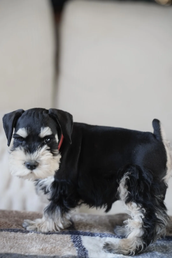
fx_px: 851
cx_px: 86
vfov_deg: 17.2
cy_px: 129
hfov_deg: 11.5
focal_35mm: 119
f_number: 4
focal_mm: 119
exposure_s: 1/160
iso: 800
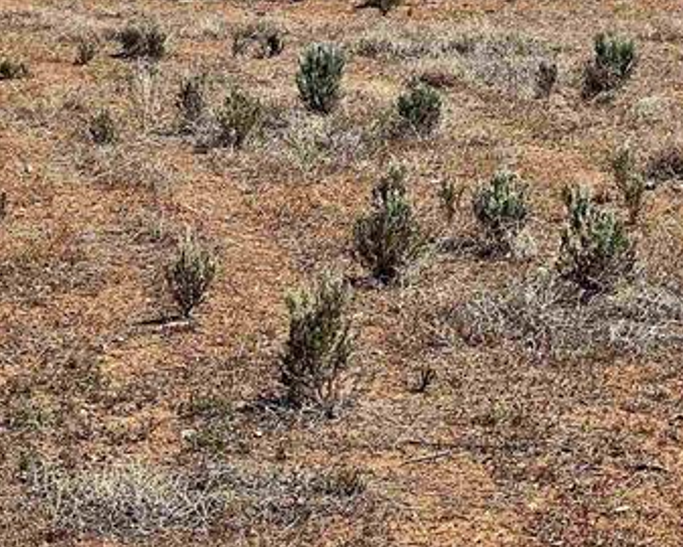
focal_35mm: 154
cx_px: 971
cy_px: 75
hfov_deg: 12.0
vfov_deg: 10.0
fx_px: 3115
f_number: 2
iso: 25
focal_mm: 6
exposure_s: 1/1653
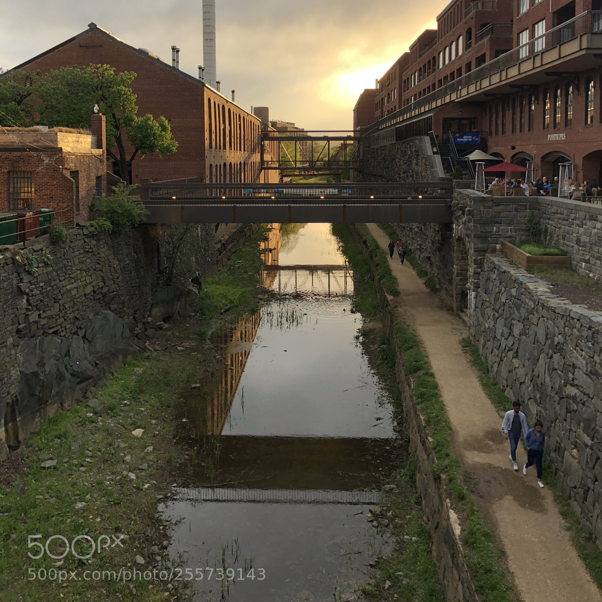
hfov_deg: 48.4
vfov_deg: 47.7
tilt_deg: -3.4
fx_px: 669
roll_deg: +0.1
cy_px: 202
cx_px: 305
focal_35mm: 34
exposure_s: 1/120
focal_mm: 4
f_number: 1.8
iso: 25
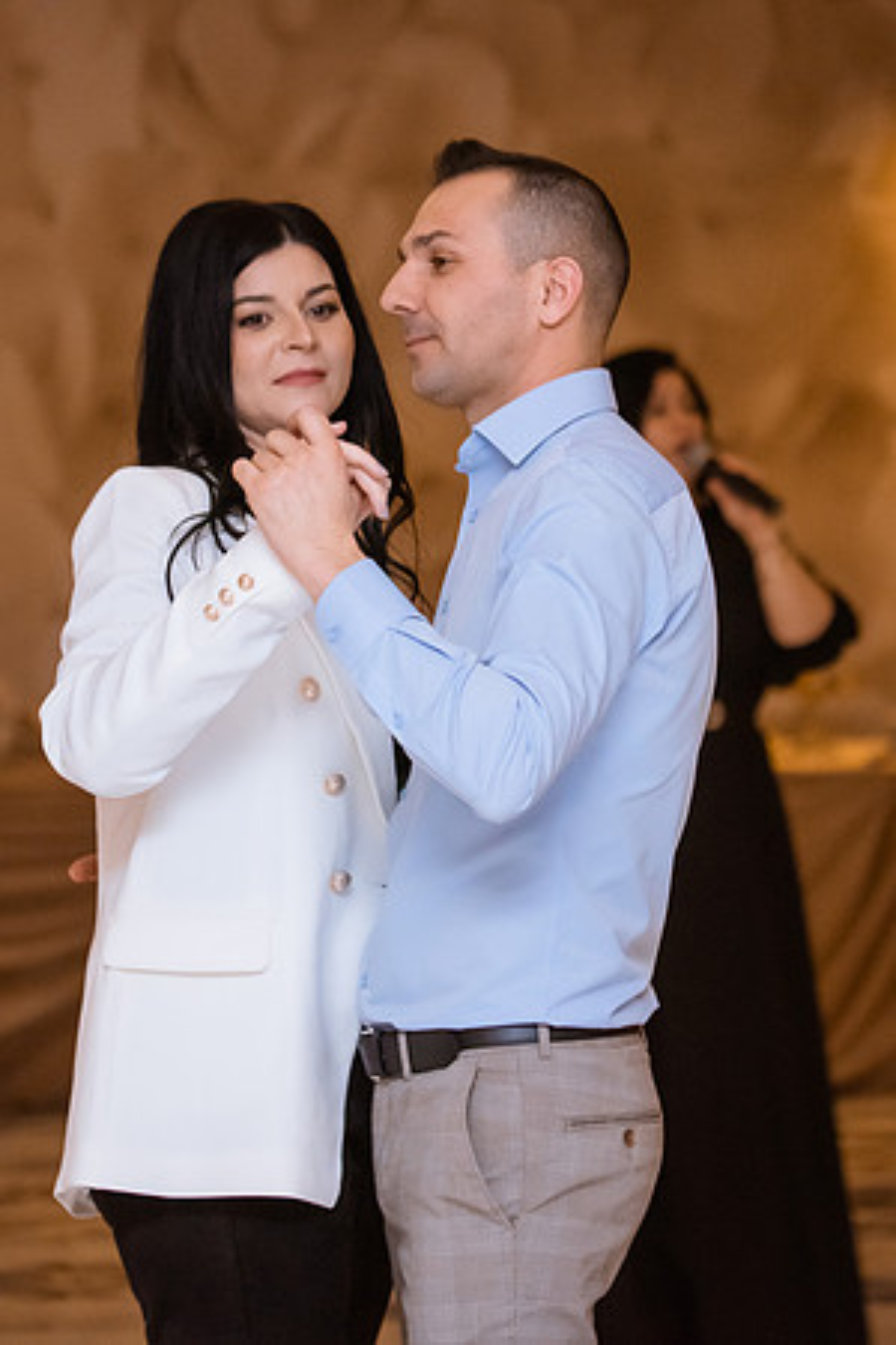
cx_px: 460
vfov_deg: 15.0
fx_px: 5118
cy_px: 672
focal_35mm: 137
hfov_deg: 10.0
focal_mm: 90
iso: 2000
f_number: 3.2
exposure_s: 1/200
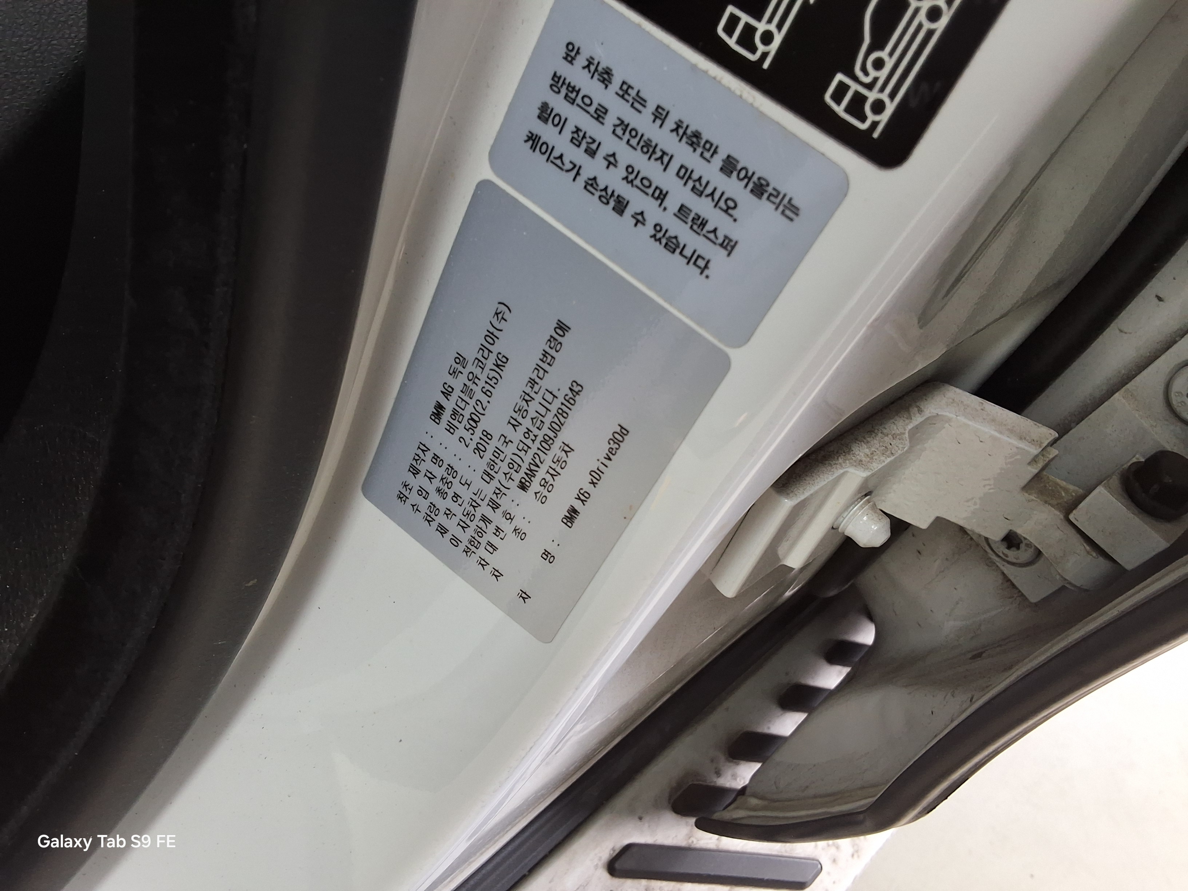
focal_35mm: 28
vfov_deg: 49.7
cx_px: 594
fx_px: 961
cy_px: 446
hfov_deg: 63.4
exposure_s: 1/40
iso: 64
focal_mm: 2.91
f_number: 1.9
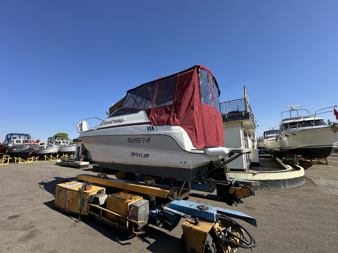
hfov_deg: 102.1
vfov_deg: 85.7
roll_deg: +0.7
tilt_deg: +9.1
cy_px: 126
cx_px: 169
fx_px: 137
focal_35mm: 14
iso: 50
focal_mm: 2.22
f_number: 2.2
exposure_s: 1/1289
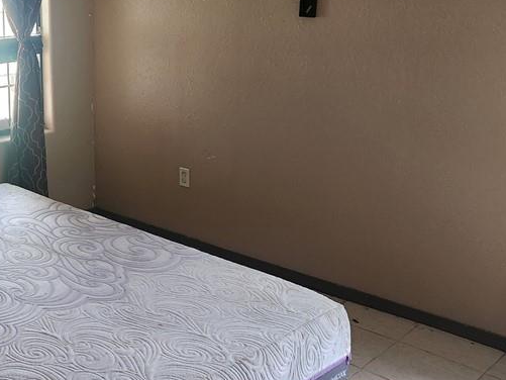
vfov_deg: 30.4
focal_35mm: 47
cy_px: 98
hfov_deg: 36.6
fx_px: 687
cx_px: 8
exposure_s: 1/60
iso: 500
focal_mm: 5.4
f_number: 1.8
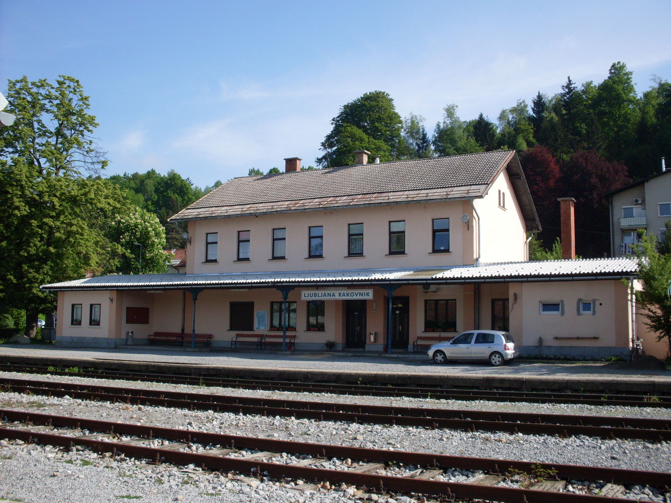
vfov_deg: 37.7
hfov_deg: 49.0
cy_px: 252
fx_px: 737
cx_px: 336
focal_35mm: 38
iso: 80
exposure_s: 1/180
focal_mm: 6.3
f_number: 8.4
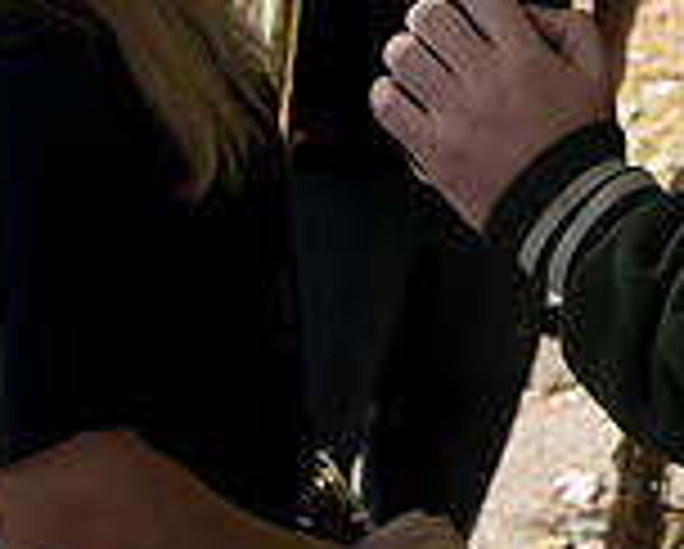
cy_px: -209
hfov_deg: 18.3
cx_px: 1170
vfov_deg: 16.7
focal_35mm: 86
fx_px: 1743
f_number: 4.5
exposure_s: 1/640
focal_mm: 24
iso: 250
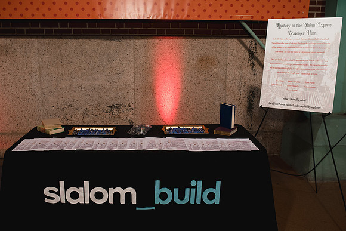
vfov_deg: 35.4
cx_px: 166
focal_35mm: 38
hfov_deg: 51.1
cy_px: 115
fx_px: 362
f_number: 4
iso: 1250
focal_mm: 35
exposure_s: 1/200
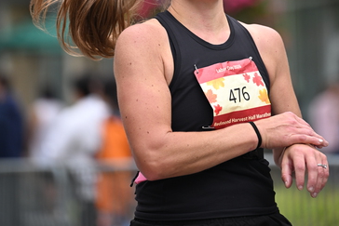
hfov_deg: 6.8
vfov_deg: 4.6
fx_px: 2845
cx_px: 170
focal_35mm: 302
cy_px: 19
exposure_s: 1/2000
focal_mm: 200
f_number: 2.8
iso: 640
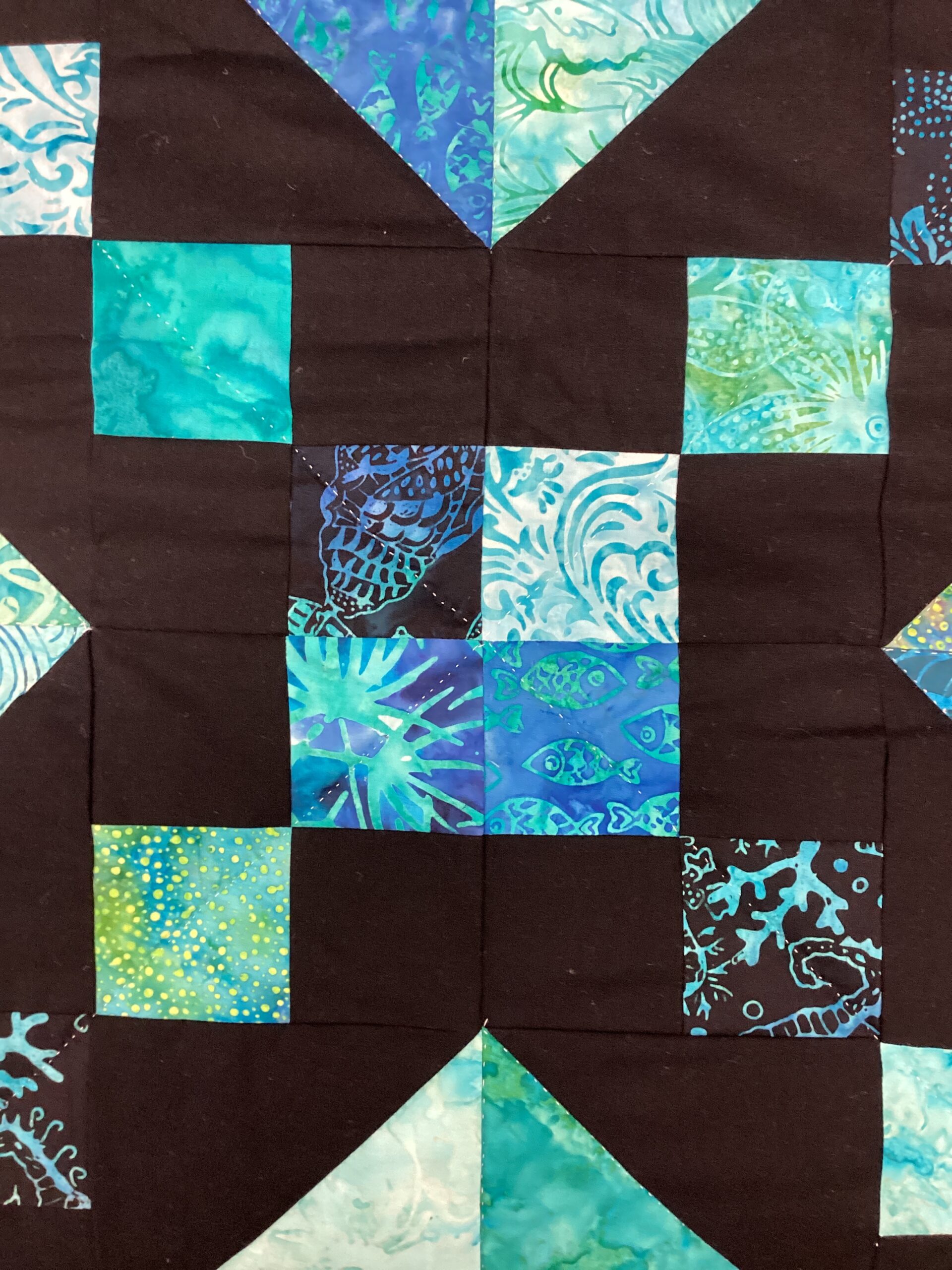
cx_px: 476
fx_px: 1137
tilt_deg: -87.6
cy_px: 635
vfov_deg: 58.4
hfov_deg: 45.4
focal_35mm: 31
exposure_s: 1/60
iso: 320
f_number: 2.4
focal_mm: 3.3
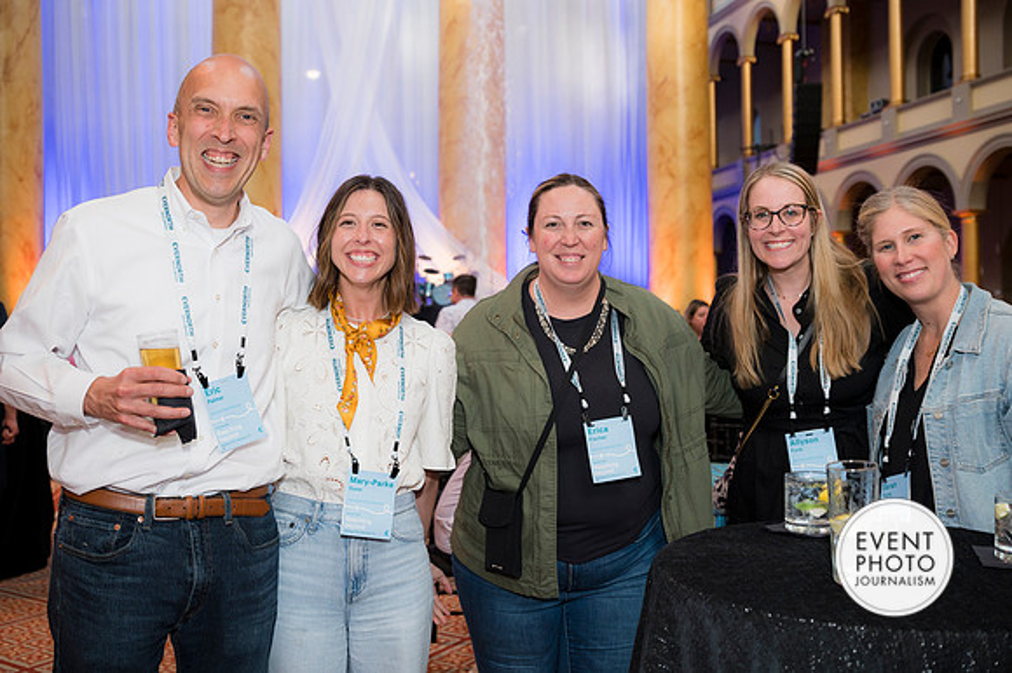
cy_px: 336
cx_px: 506
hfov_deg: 52.3
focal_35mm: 37
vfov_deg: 36.2
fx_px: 1031
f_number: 4
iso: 800
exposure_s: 1/100
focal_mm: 35
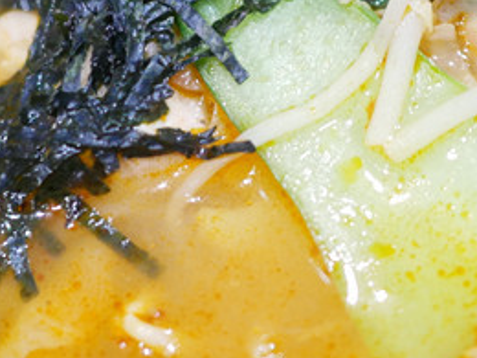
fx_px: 1433
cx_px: 305
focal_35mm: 104
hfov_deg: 18.9
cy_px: 28
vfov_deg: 14.1
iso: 1000
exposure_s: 1/60
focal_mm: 15
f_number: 1.7
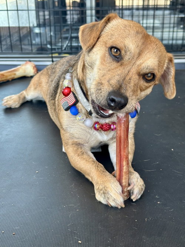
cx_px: 92
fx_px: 342
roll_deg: -0.3
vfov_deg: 39.7
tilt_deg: -22.5
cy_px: 124
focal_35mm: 48
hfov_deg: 30.3
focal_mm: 6.86
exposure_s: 1/121
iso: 64
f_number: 1.78
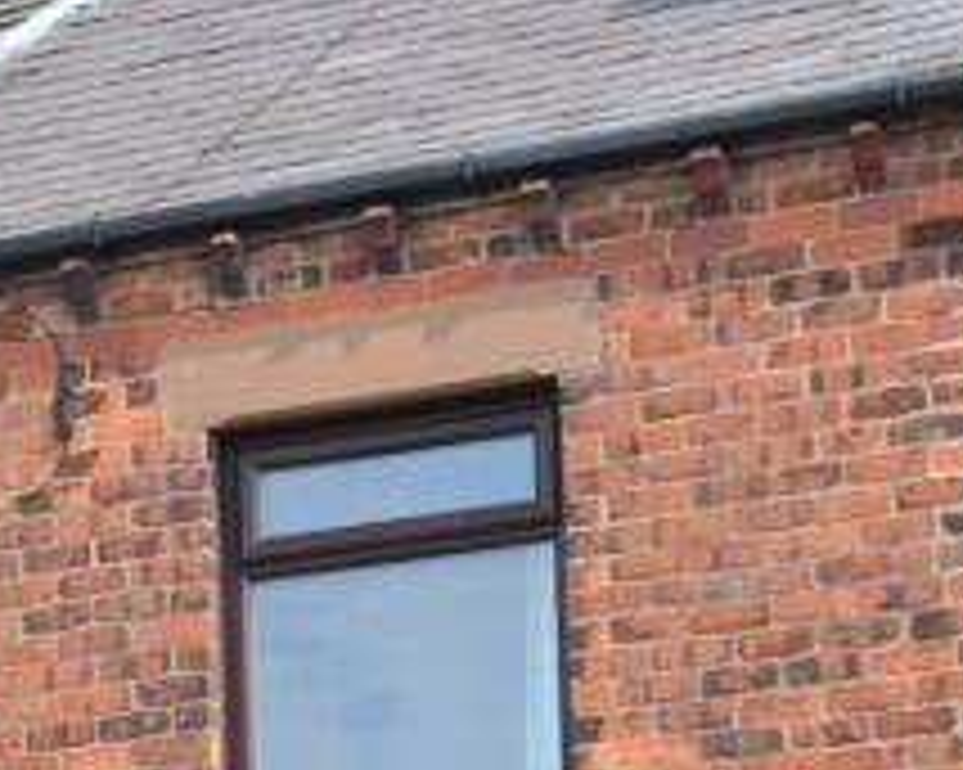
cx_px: -194
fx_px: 4985
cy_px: 1520
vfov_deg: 8.4
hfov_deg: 10.8
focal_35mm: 175
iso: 100
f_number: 8
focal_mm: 26
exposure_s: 1/100
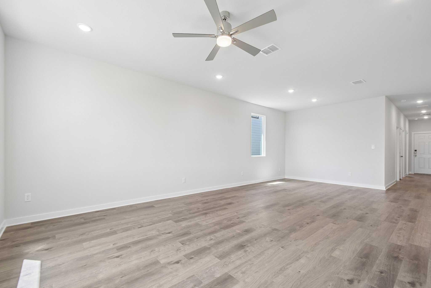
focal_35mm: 15
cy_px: 144
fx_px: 180
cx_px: 216
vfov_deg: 77.3
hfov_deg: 100.4
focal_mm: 10
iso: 400
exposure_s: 1/25
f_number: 8
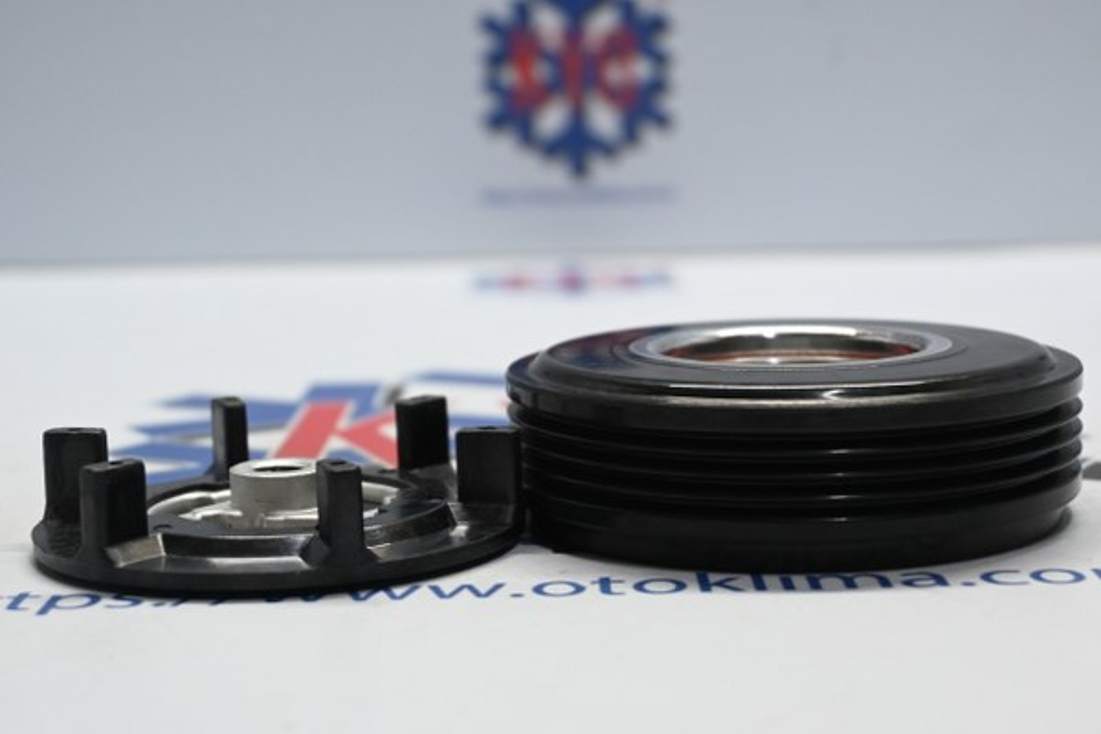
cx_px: 550
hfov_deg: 29.9
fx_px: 2064
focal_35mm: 68
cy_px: 367
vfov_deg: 20.2
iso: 1400
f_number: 6
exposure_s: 1/80
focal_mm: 45
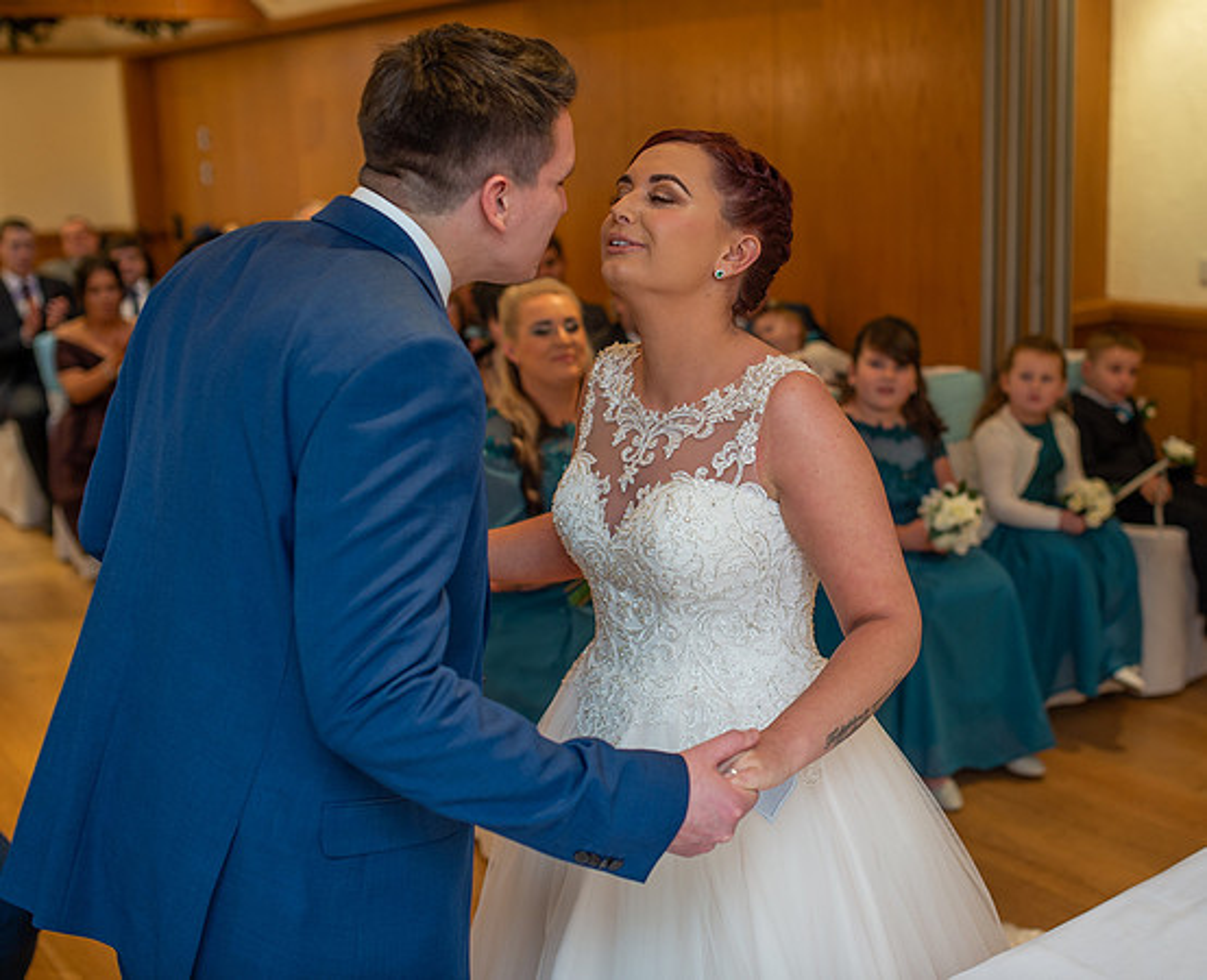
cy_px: 441
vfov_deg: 34.6
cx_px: 698
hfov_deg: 41.8
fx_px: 1574
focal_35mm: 44
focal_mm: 35
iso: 250
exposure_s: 1/125
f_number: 2.5
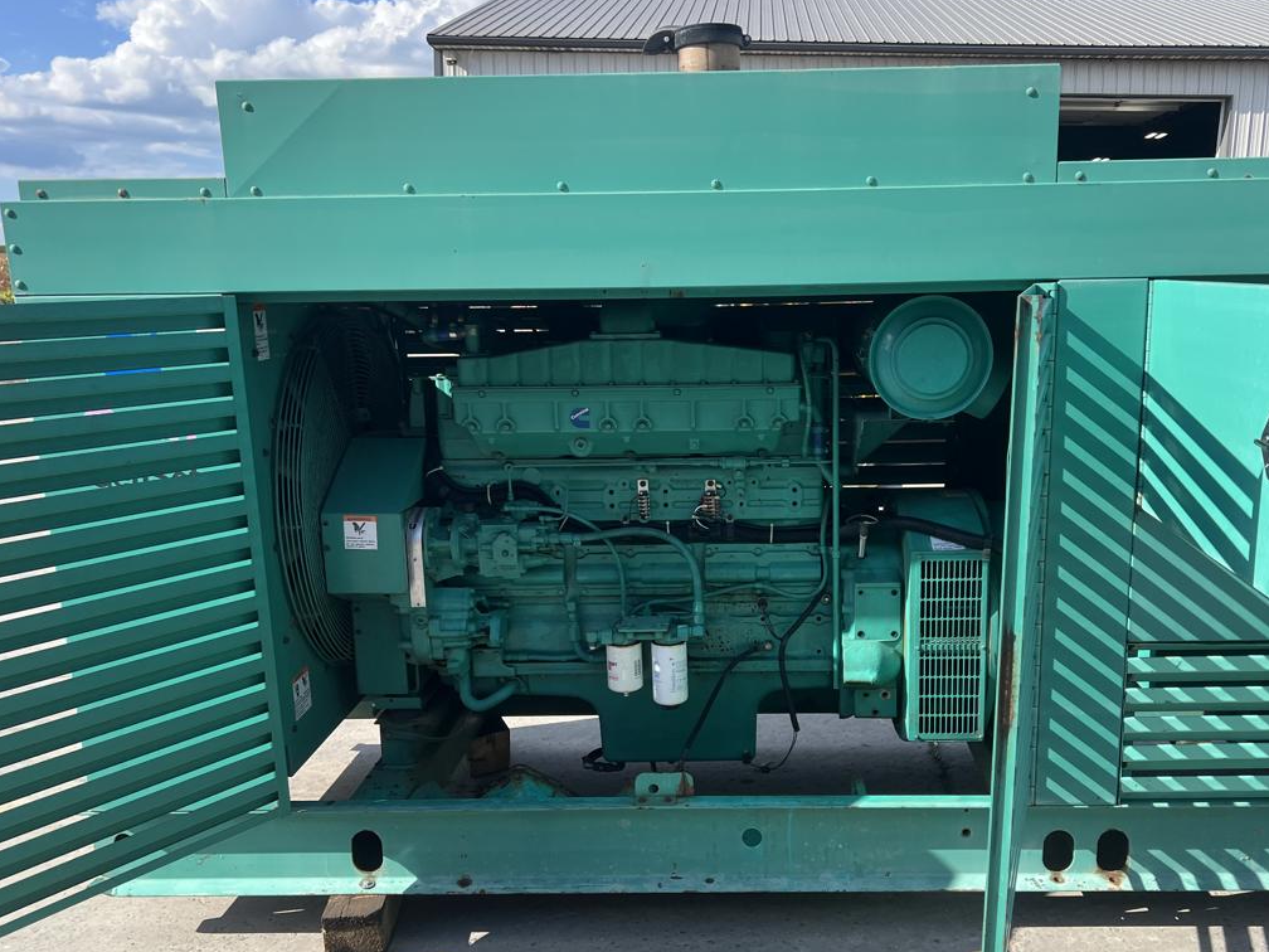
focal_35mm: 33
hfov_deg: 55.2
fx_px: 1210
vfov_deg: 42.9
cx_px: 720
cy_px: 539
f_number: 1.5
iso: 50
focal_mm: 5.7
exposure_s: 1/1575
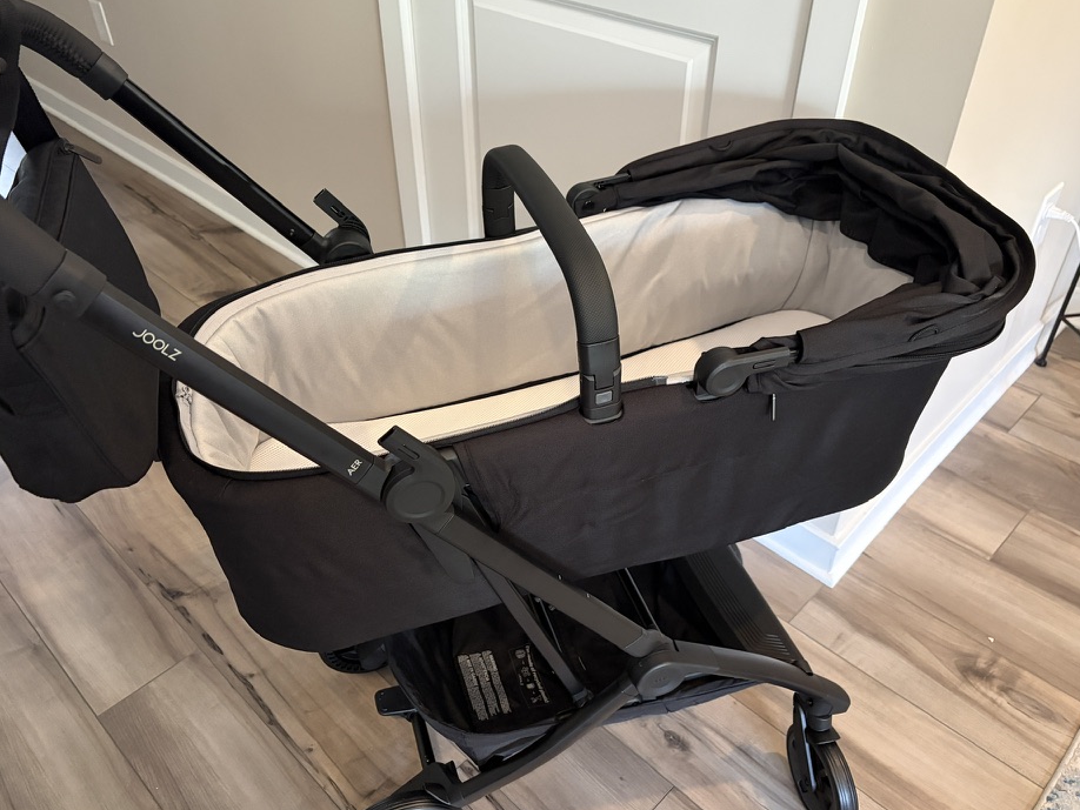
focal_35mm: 29
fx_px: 905
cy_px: 388
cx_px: 489
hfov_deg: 61.5
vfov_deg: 48.2
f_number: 1.6
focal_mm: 5.96
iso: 500
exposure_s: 1/40
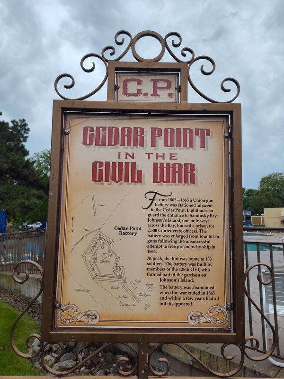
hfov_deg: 58.9
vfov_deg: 73.9
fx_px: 252
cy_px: 190
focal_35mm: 23
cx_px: 142
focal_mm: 5.56
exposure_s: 1/1530
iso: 100
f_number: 1.8
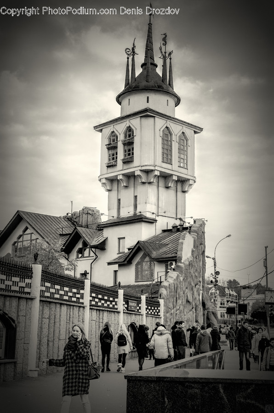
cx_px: 137
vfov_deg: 37.9
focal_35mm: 52
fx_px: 602
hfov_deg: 25.6
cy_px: 206
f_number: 5
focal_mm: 35
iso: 400
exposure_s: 1/160
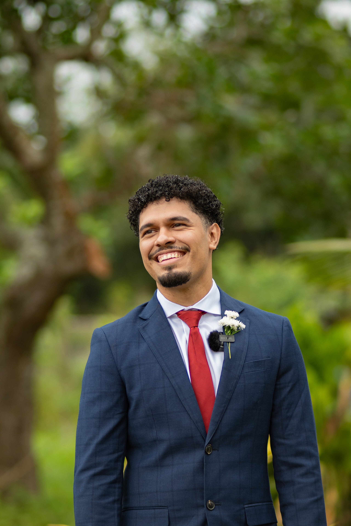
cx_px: 176
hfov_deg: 10.8
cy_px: 263
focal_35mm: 128
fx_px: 1865
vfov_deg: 16.1
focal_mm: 85
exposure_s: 1/1250
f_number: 2
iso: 320
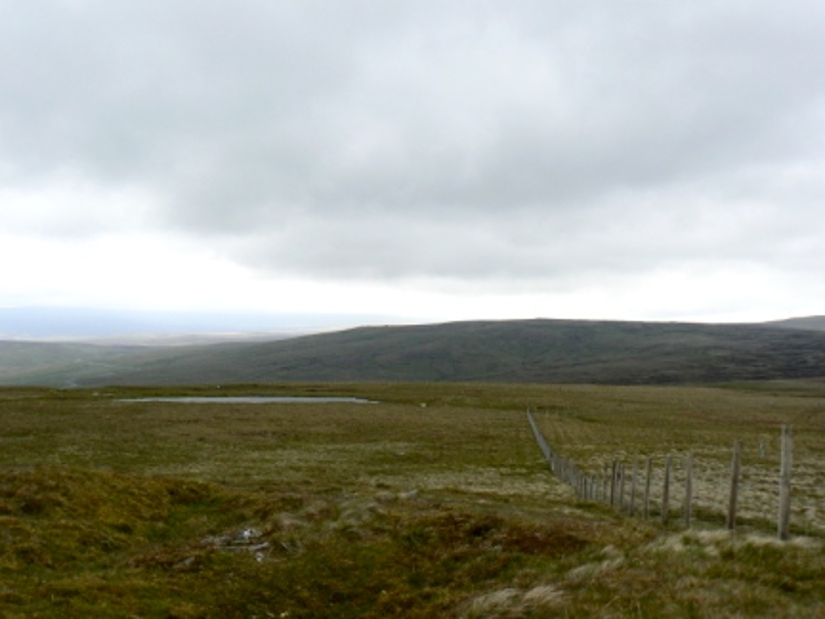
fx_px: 1001
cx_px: 412
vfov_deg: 34.3
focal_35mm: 42
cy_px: 310
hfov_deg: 44.8
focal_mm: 6.9
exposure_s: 1/200
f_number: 5.6
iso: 80
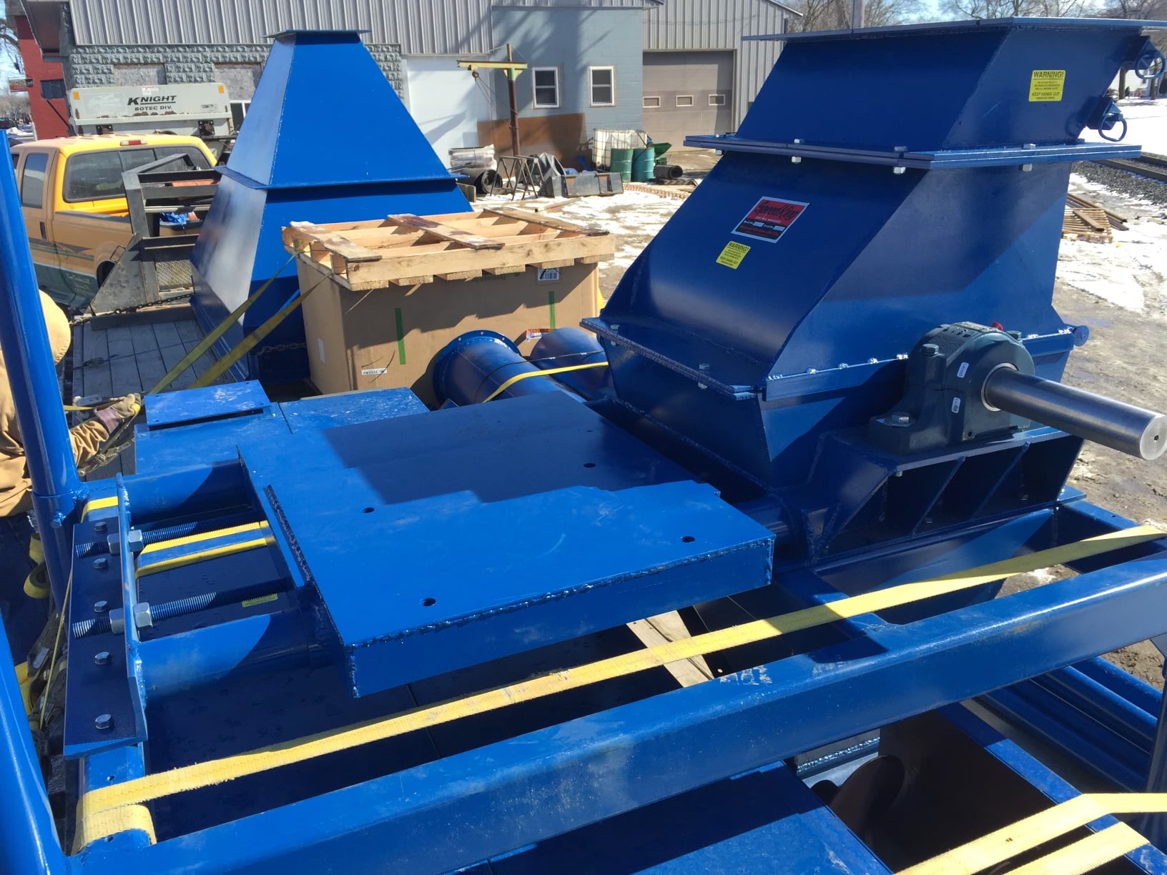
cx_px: 584
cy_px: 438
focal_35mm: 29
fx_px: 978
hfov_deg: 61.7
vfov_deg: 48.2
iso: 32
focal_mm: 4.15
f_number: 2.2
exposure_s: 1/964
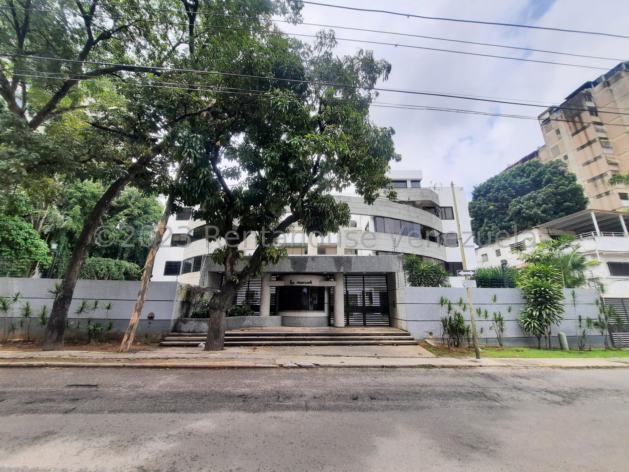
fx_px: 236
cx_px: 314
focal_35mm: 13
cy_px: 236
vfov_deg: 89.9
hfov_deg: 106.2
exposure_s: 1/853
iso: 40
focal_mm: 1.74
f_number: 2.2
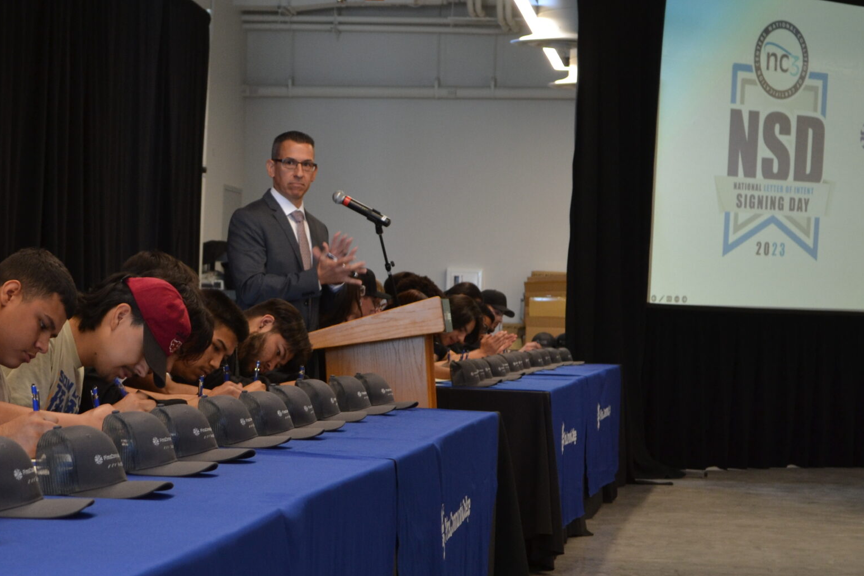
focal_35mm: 112
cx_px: 217
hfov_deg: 18.2
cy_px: 410
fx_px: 2684
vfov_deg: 12.2
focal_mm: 45
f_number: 5.3
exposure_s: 1/15
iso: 450
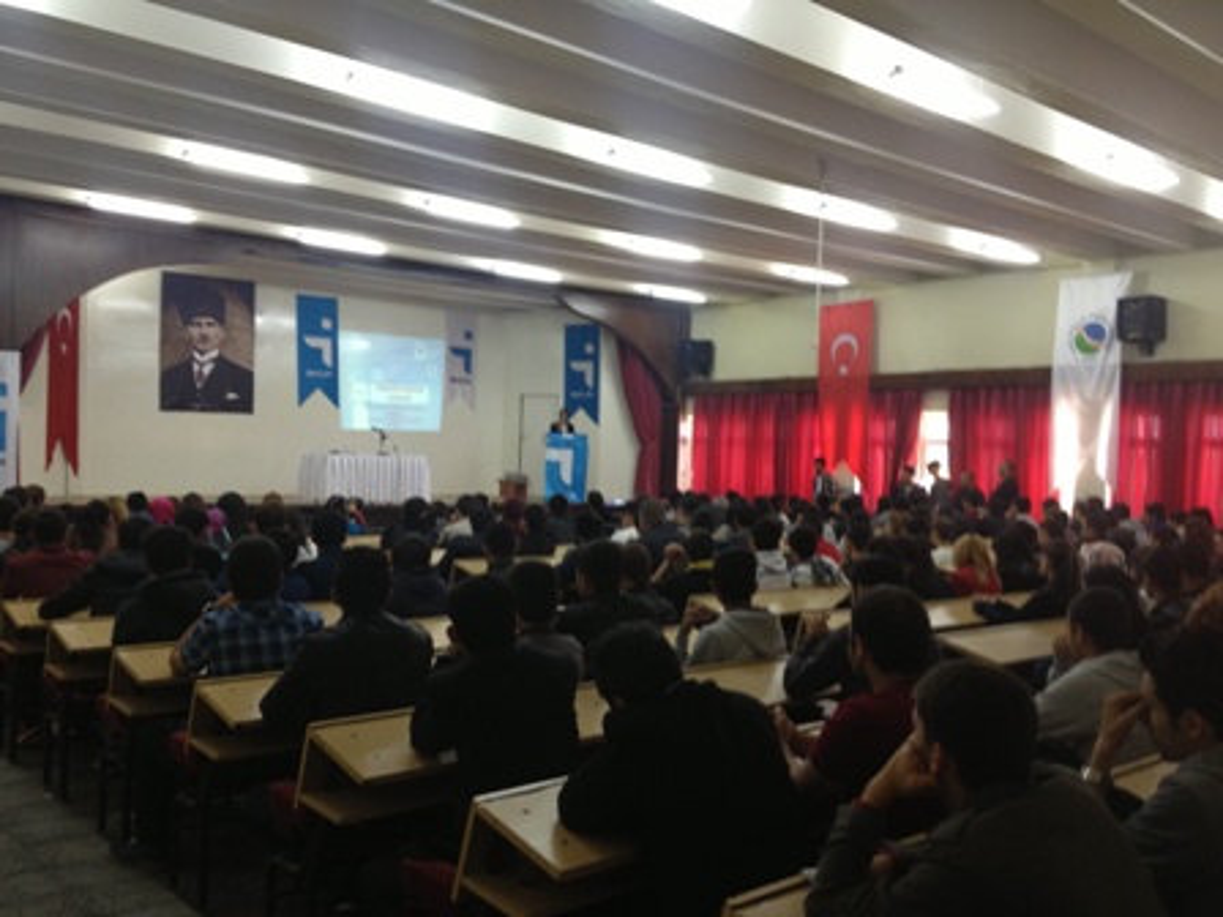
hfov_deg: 52.6
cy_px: 458
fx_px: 1237
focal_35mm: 35
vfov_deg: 40.7
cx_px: 612
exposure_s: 1/20
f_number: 2.4
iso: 100
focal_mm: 4.28
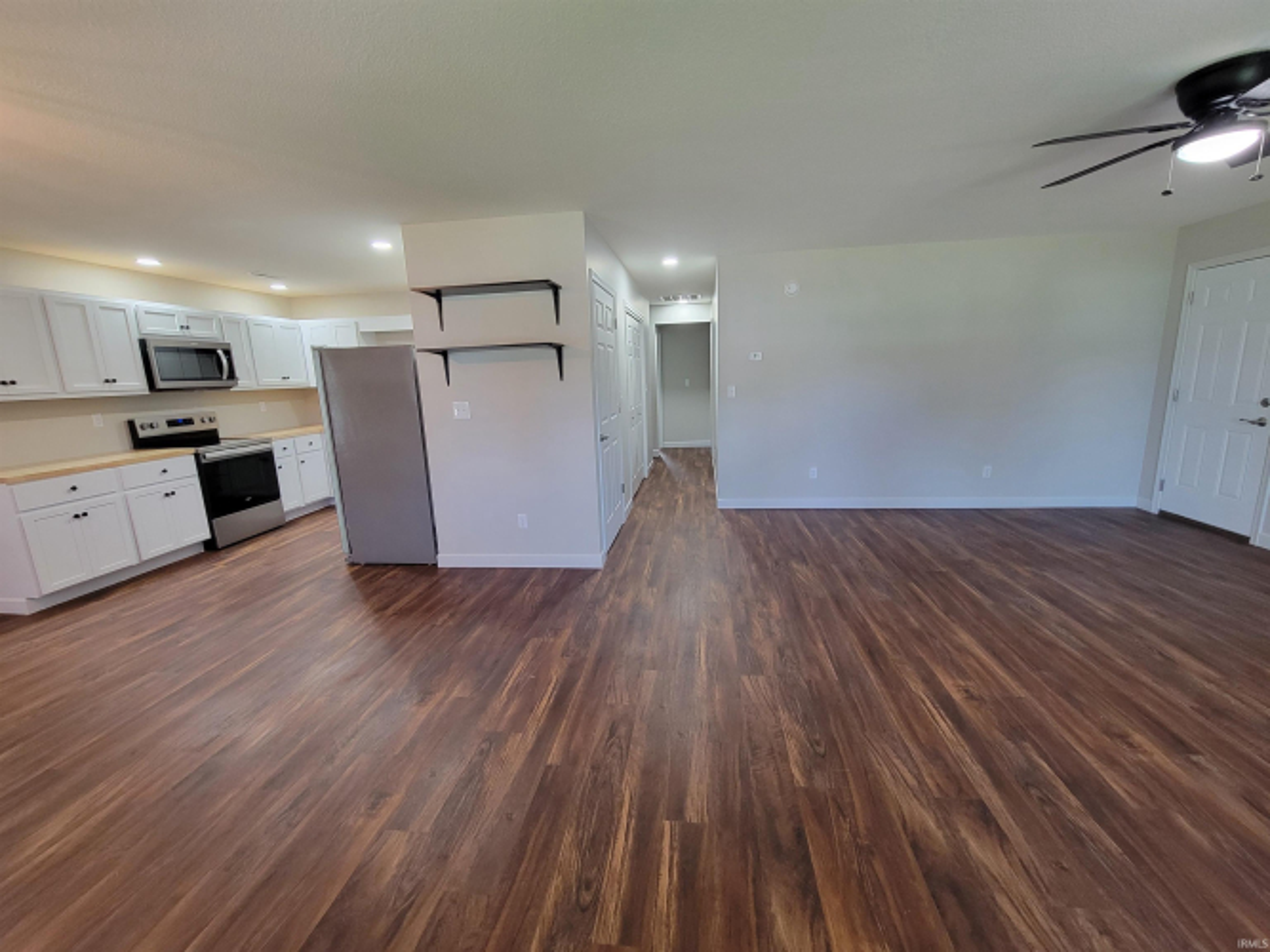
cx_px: 635
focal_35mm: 13
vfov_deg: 89.9
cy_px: 476
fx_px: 477
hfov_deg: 106.2
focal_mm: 2.2
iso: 320
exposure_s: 1/40
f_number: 2.2
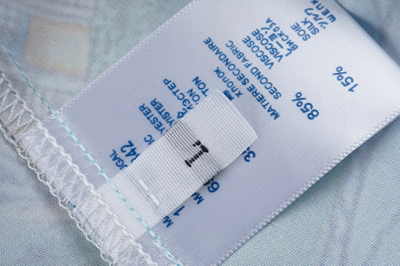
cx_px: 211
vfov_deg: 20.9
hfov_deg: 31.0
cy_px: 126
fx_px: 721
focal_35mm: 65
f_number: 11
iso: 160
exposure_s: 1/100
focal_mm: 50
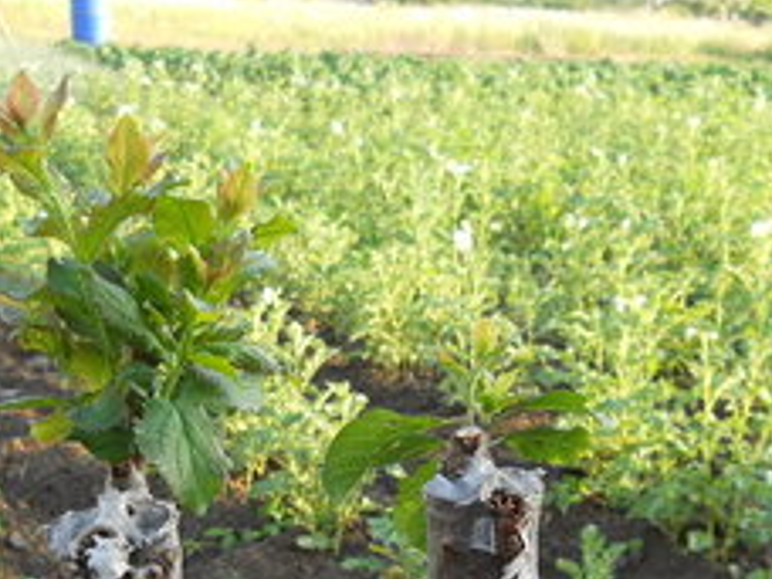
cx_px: 423
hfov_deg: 30.7
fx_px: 1405
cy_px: 438
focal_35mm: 63
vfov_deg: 23.0
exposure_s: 1/60
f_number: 3.1
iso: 80
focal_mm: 6.72
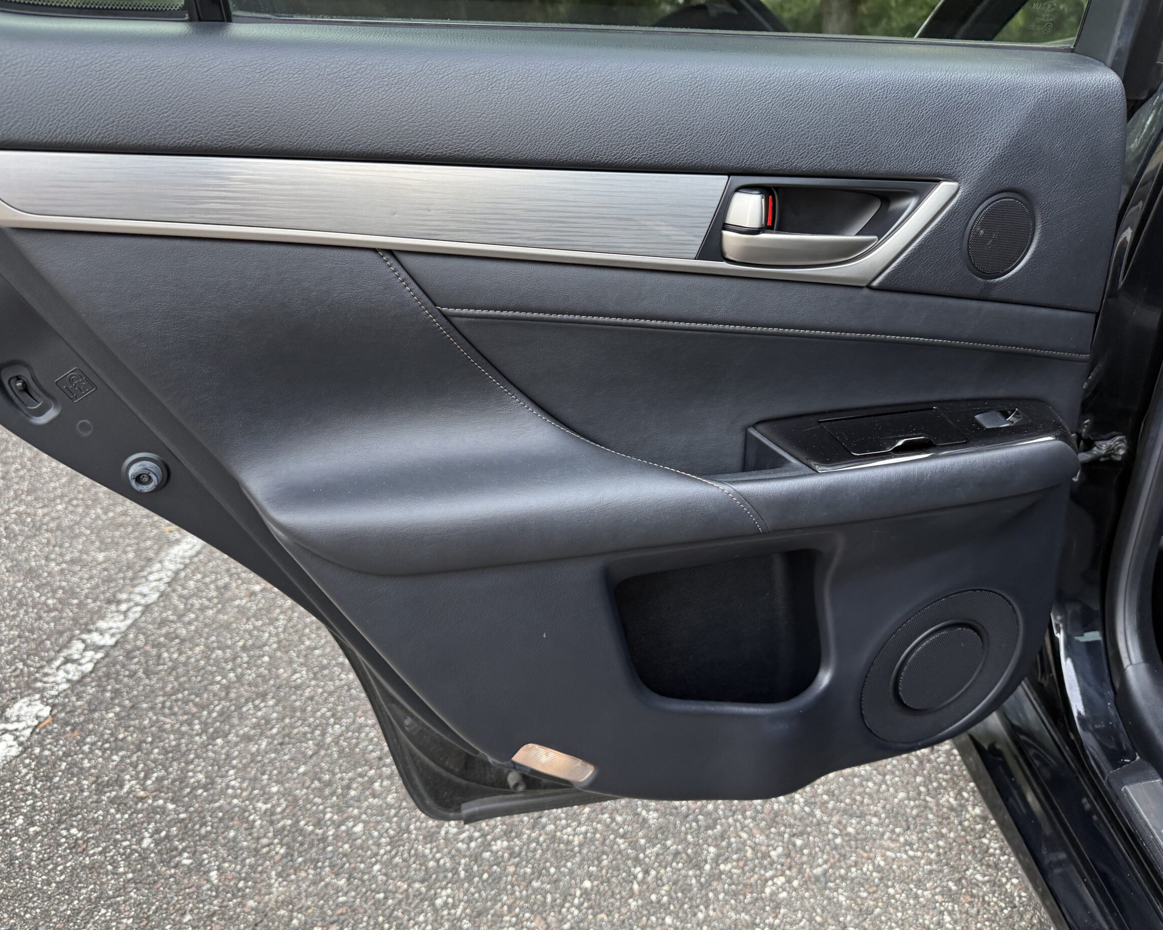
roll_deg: +3.5
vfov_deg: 54.9
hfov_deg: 66.0
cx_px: 559
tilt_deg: -24.7
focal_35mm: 26
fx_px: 895
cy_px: 462
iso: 125
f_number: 1.78
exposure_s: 1/121
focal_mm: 6.76
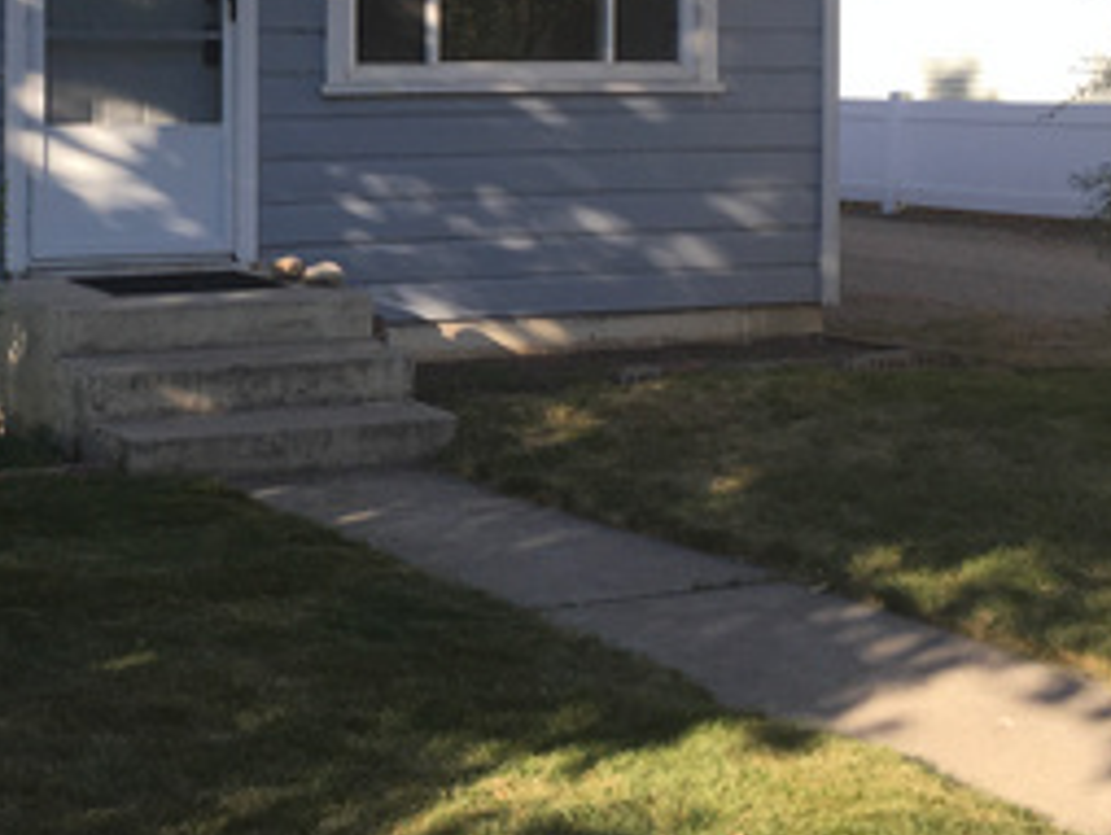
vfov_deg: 20.0
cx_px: 87
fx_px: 2345
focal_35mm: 73
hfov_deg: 25.7
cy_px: 179
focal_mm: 4.15
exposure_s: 1/503
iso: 25
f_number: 2.2
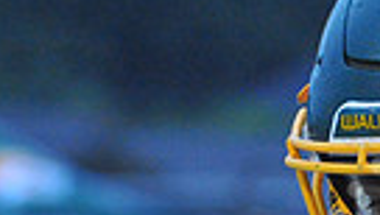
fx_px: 11697
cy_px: 355
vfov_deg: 1.1
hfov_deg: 1.9
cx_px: 553
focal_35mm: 1159
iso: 6400
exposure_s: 1/200
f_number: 11
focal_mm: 260
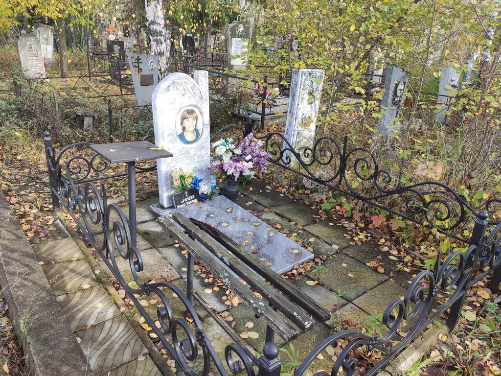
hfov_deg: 67.3
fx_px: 376
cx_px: 250
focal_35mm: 26
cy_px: 188
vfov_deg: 53.1
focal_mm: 4.77
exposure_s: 1/179
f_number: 1.75
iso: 112
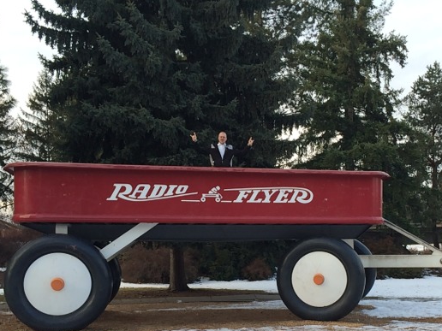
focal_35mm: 45
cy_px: 256
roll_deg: +1.4
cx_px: 283
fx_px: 575
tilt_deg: -2.4
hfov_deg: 41.7
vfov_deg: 31.5
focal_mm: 4.15
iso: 32
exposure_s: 1/132
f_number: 2.2
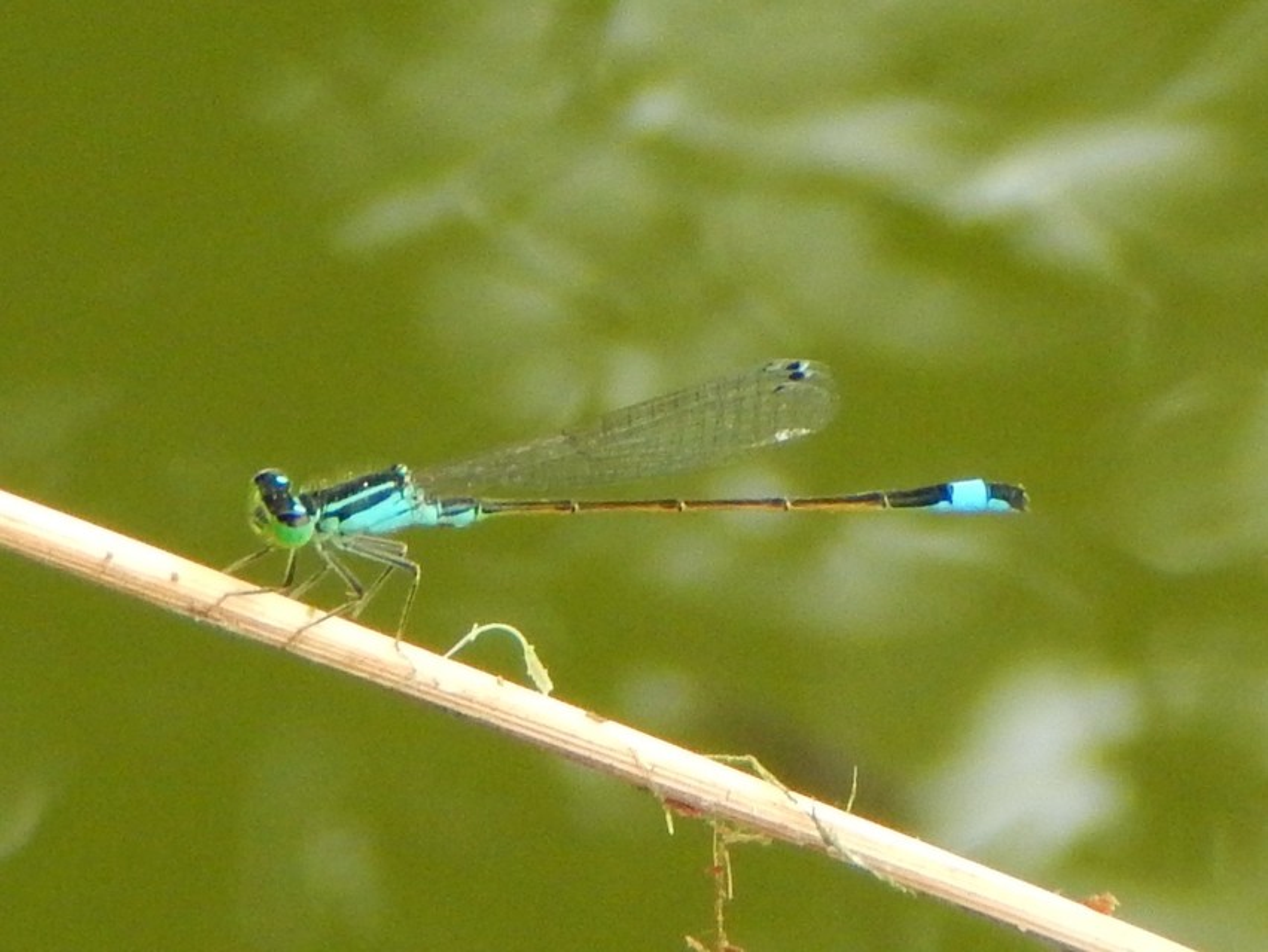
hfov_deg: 6.3
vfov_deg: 4.7
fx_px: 11545
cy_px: 476
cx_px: 634
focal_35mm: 315
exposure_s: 1/100
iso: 400
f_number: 5.7
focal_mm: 56.5
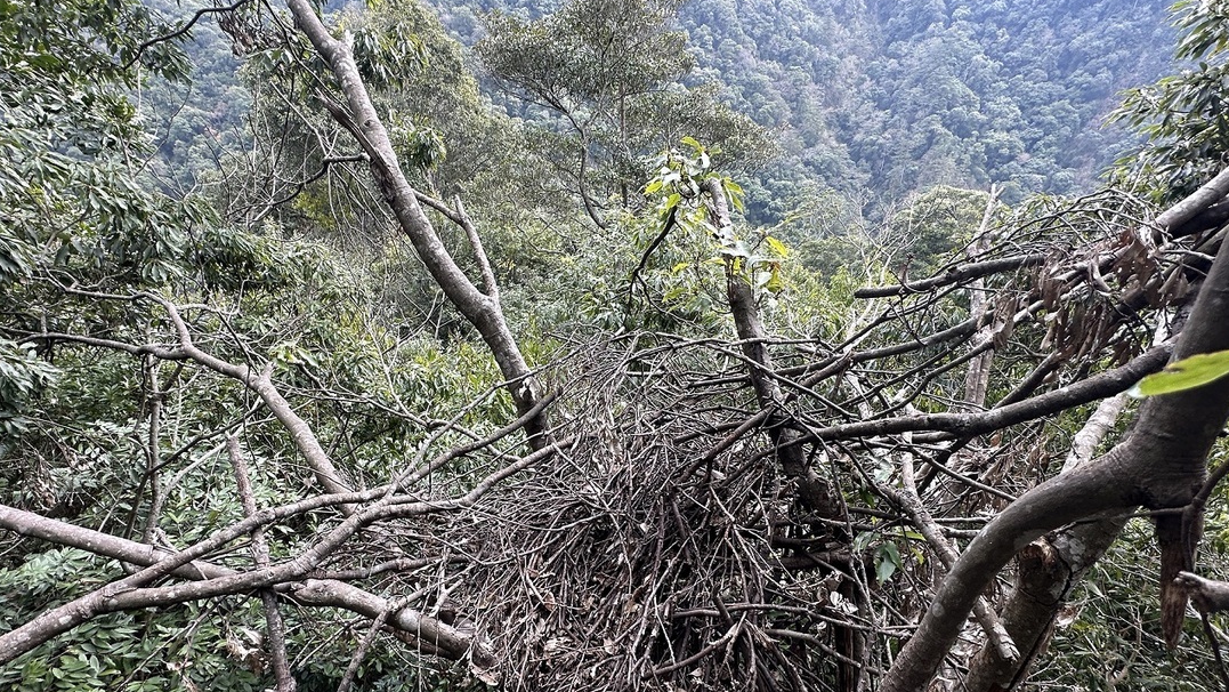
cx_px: 585
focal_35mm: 17
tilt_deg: -35.1
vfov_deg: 63.2
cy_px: 424
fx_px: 554
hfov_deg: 95.9
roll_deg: +4.6
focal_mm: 2.22
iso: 40
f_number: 2.2
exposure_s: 1/99
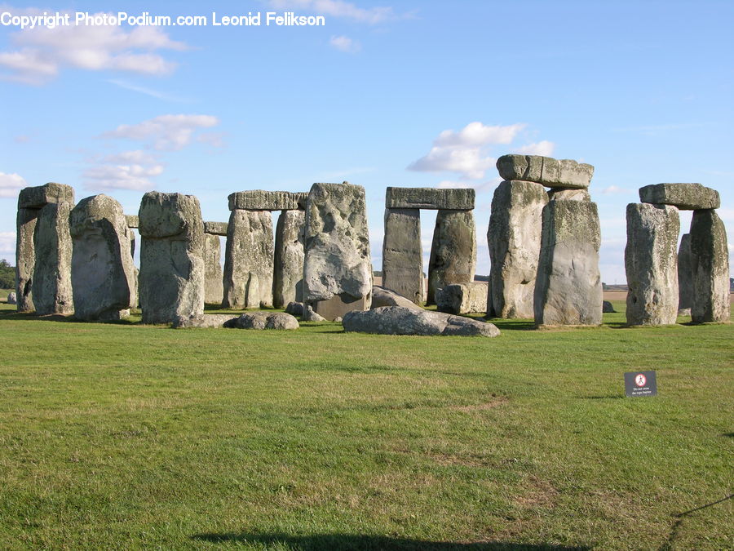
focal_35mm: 46
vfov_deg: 31.5
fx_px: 975
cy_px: 276
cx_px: 367
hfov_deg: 41.2
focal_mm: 11.6
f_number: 5.3
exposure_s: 1/188
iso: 50
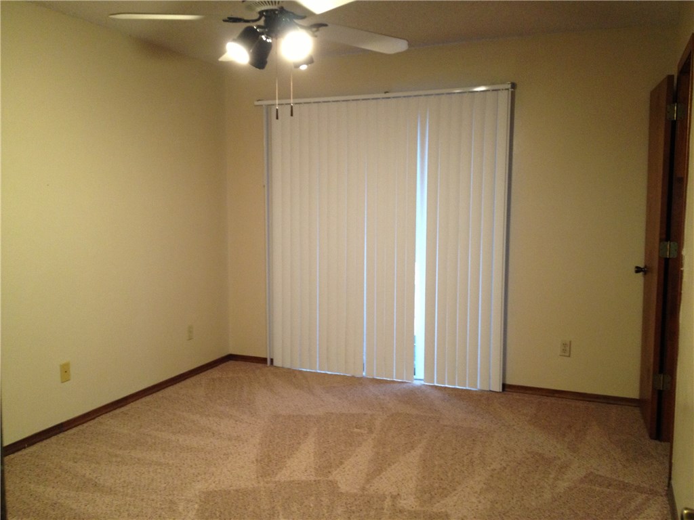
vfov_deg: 40.7
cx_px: 347
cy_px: 260
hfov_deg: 52.6
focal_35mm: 35
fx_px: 702
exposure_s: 1/20
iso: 160
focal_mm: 4.28
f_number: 2.4
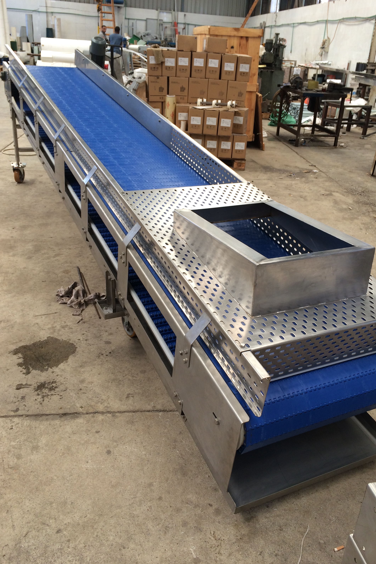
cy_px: 276
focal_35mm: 32
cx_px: 200
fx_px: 501
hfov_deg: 41.1
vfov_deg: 58.7
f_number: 2.2
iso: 50
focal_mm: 4.12
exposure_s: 1/60
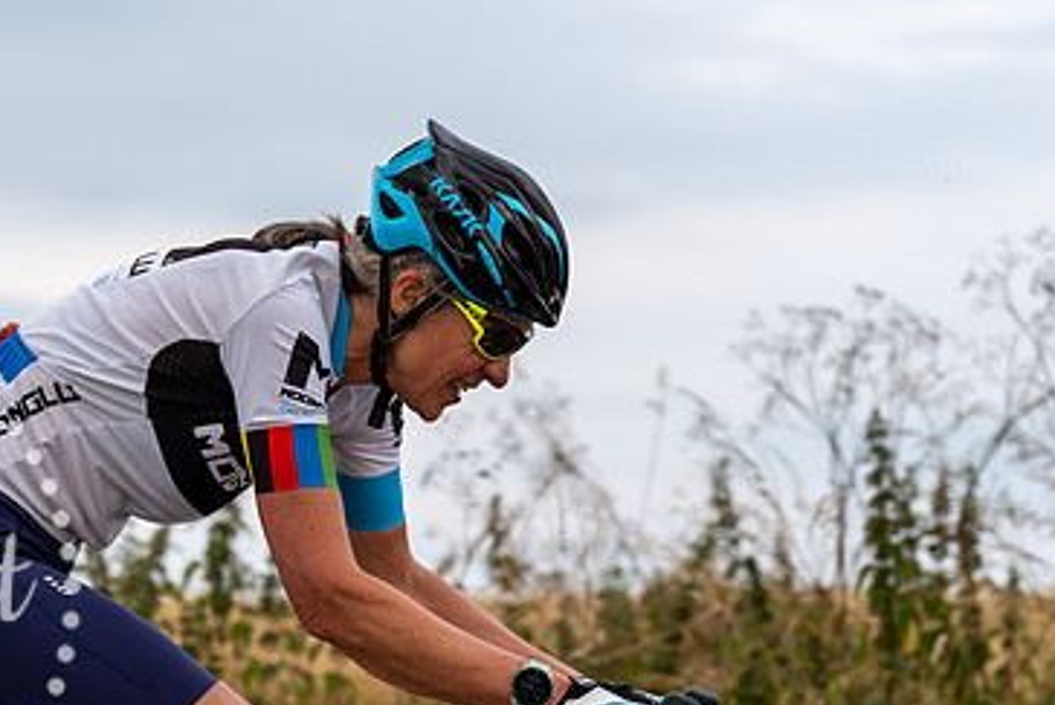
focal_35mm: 145
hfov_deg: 14.1
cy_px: 442
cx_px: 258
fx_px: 4251
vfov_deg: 9.5
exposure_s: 1/1000
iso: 250
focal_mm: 91
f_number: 3.2
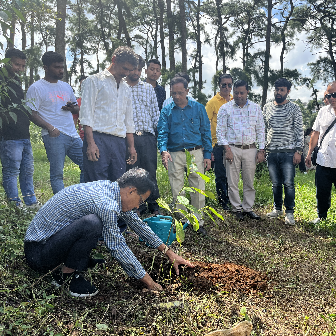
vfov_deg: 52.5
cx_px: 202
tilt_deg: -7.2
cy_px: 169
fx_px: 340
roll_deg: +2.4
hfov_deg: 52.2
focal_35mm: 31
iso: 50
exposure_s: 1/1066
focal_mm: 5.1
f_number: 1.6
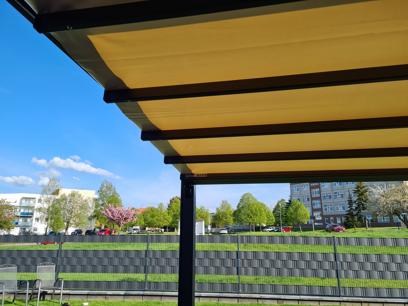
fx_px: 306
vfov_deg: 53.1
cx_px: 204
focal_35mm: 26
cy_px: 153
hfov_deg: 67.3
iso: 50
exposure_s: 1/1648
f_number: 1.8
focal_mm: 5.4
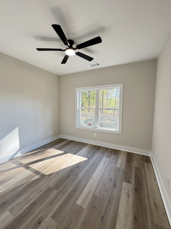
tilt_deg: -2.2
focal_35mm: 15
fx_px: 99
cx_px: 83
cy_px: 113
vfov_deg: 98.2
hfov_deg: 81.7
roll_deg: +1.6
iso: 100
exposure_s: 1/99
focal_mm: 2.22
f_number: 2.2
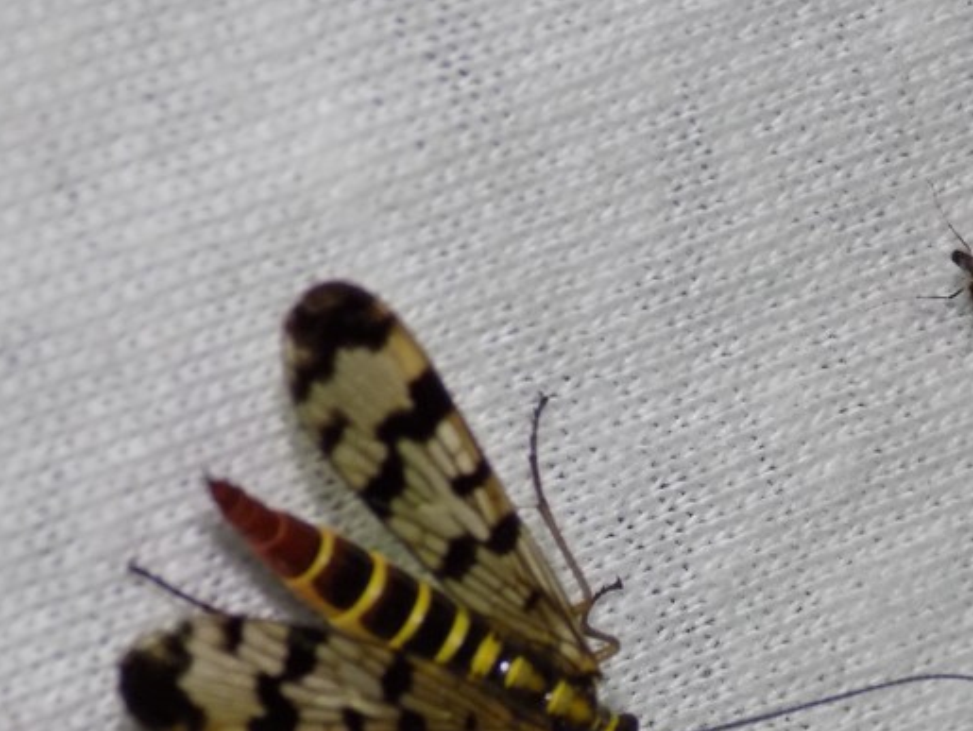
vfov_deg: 5.8
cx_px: 403
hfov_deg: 7.8
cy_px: 538
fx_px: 7173
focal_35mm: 255
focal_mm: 27.3
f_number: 5.2
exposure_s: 1/30
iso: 200
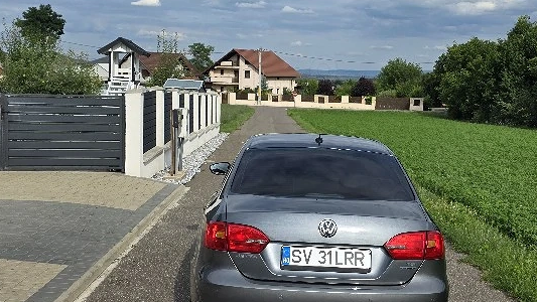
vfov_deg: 25.4
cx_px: 296
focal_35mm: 47
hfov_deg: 43.7
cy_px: 143
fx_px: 669
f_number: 1.7
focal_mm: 6.3
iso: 80
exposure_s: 1/10000
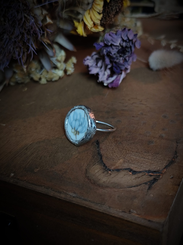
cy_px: 122
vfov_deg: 41.2
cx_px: 92
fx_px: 324
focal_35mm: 46
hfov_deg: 31.5
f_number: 1.65
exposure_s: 1/33.3
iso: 320
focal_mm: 6.19
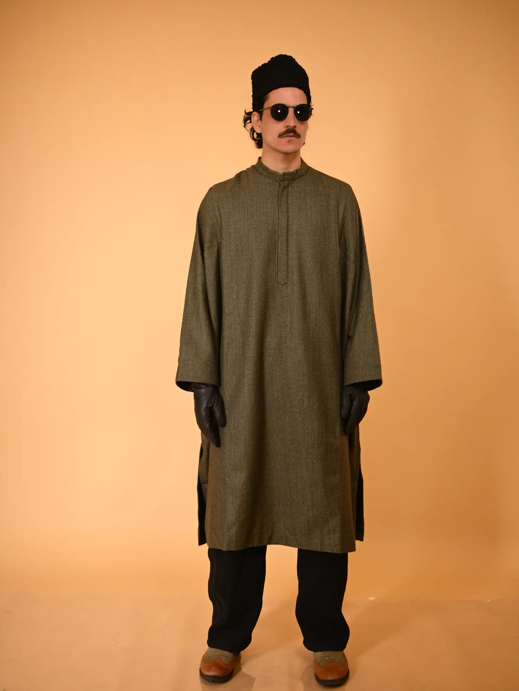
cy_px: 367
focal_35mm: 42
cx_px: 261
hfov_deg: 34.4
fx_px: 839
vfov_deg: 44.8
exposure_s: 1/320
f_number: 2.8
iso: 320
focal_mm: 38
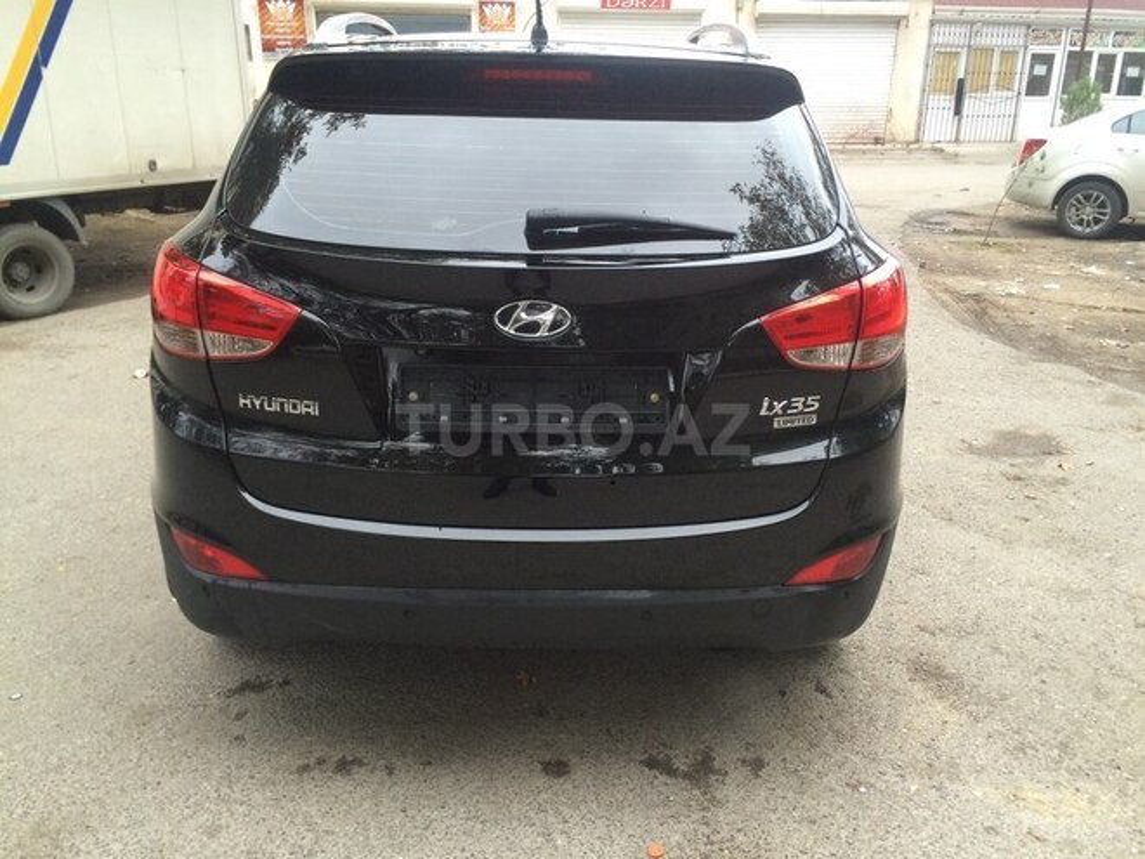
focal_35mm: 29
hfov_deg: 61.7
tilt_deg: -20.2
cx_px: 572
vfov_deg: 48.2
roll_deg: +0.1
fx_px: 959
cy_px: 430
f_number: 2.2
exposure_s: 1/33
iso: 80
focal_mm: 4.15
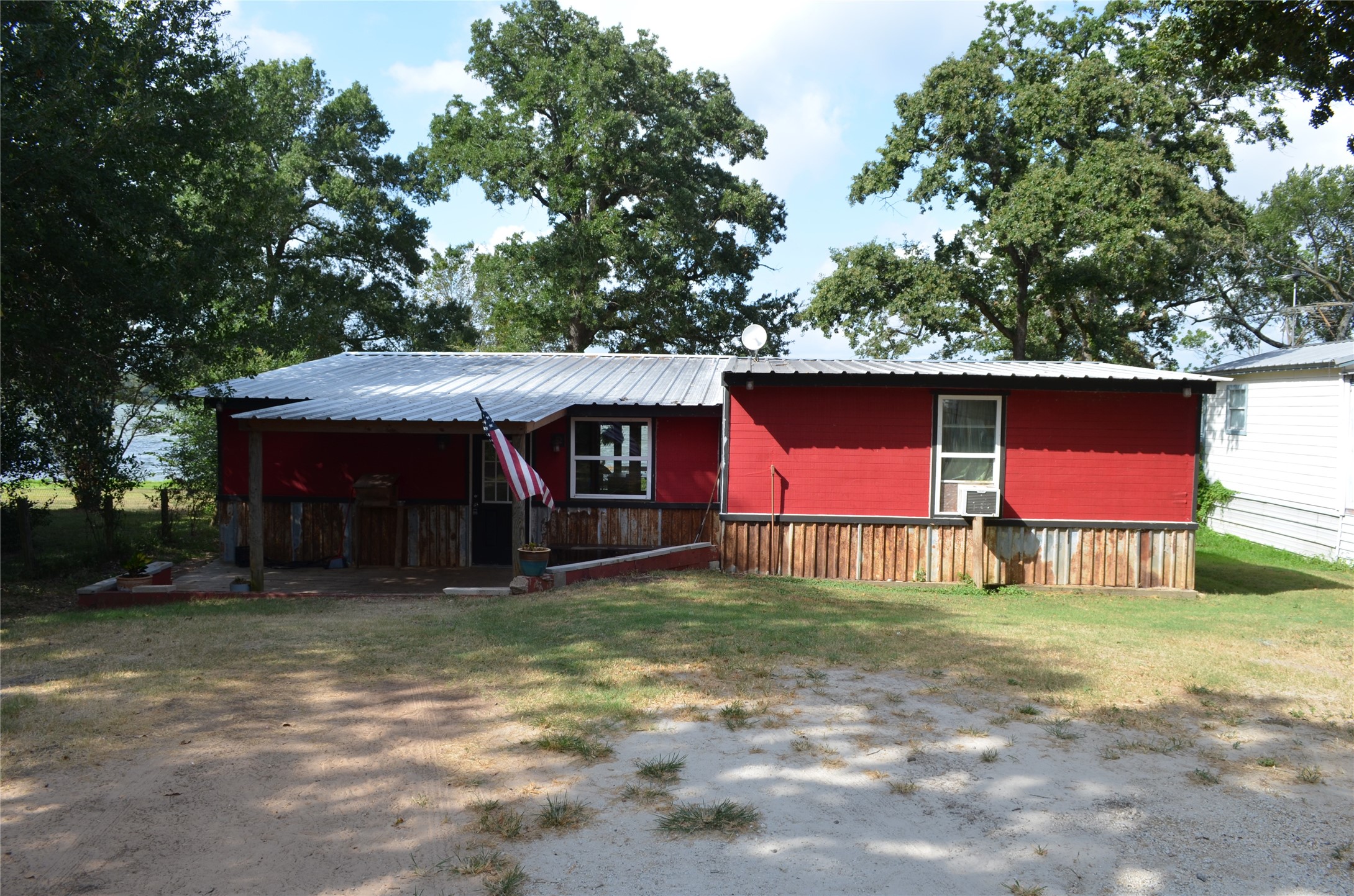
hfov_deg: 67.5
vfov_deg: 47.7
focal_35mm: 27
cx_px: 677
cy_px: 448
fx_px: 1013
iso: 180
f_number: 8
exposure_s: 1/250
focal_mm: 18
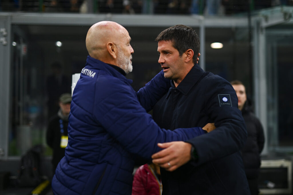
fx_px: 407
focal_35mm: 50
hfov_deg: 39.6
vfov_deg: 27.0
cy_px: 98
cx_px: 146
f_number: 1.4
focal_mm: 50
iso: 400
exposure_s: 1/1250
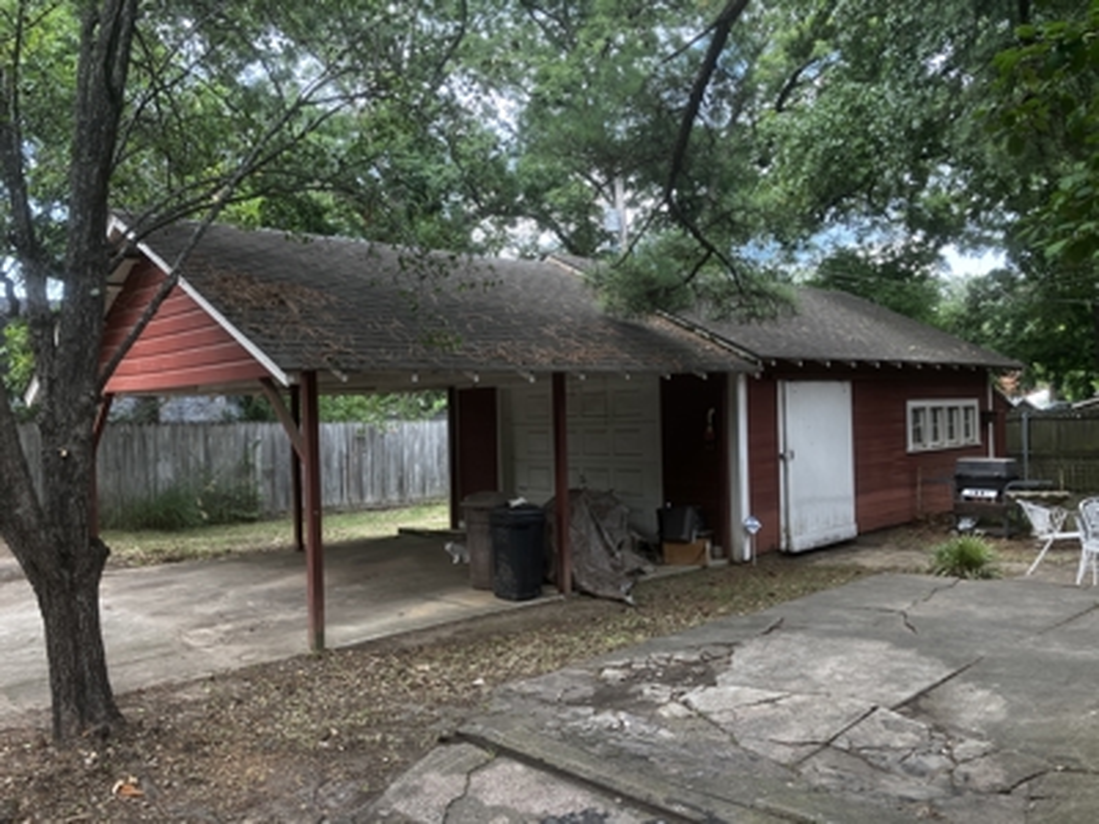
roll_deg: +1.5
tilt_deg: -0.8
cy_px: 412
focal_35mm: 28
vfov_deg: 49.7
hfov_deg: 63.4
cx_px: 550
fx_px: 889
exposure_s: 1/121
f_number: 1.8
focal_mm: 3.99
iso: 32
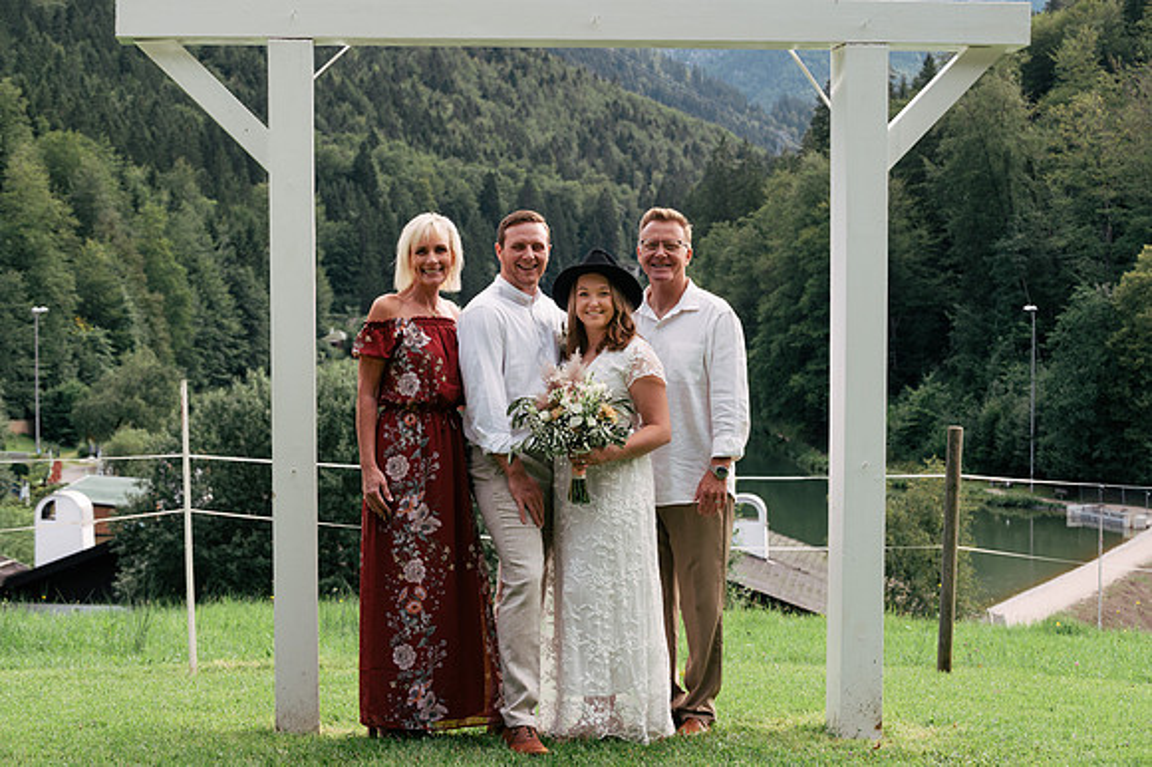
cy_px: 384
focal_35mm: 70
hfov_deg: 28.9
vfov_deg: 19.4
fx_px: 2239
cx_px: 576
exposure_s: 1/250
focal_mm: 70
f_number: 8
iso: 500
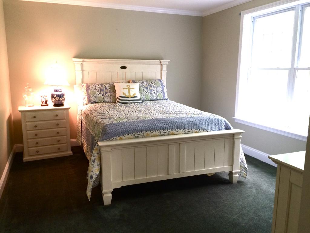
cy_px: 116
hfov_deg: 61.7
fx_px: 260
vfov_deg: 48.2
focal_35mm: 29
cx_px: 155
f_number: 2.2
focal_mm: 4.15
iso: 80
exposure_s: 1/30
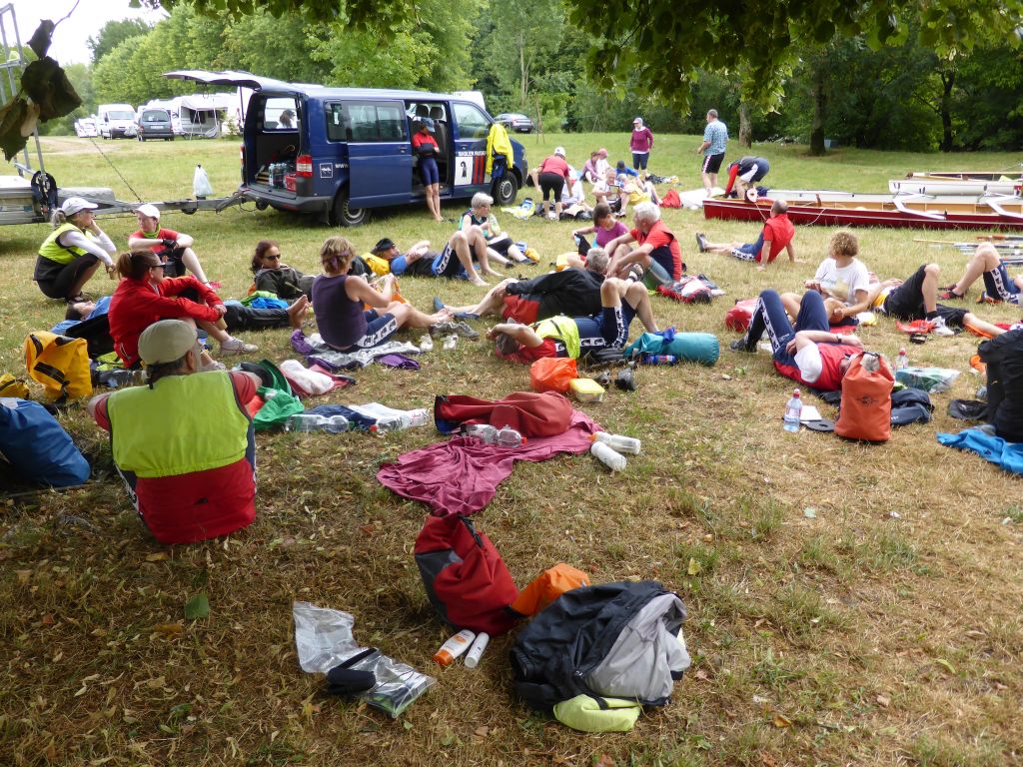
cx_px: 512
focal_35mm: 25
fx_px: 739
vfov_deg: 54.9
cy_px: 384
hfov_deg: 69.4
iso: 100
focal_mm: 4.3
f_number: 3.3
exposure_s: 1/320
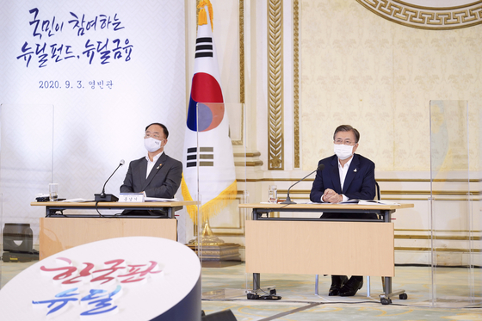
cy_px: 160
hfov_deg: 13.5
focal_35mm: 152
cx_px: 241
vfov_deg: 9.0
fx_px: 2034
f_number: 3.5
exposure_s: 1/200
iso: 1600
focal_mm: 152
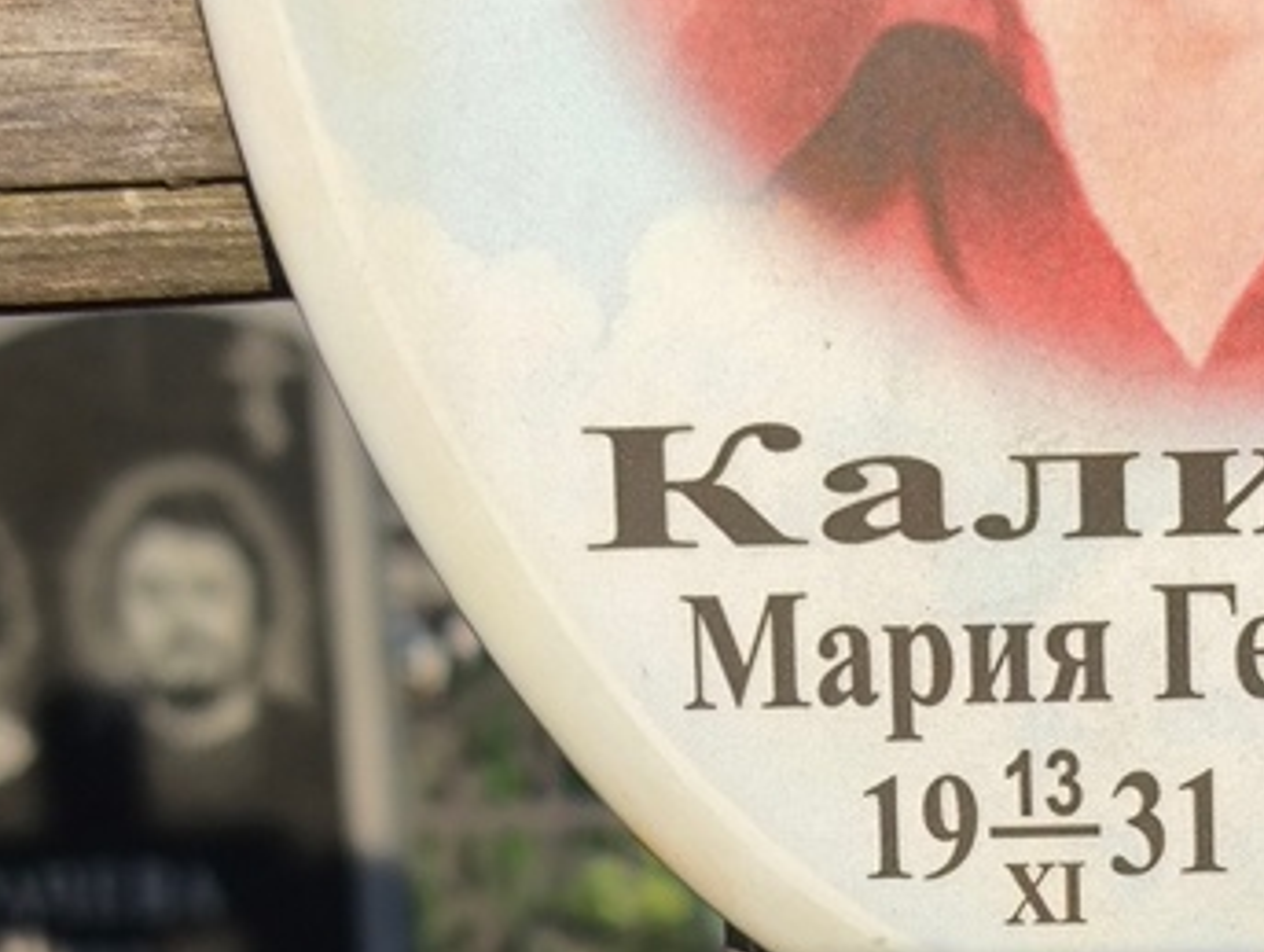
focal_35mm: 116
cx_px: 954
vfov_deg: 12.8
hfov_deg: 16.9
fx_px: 4242
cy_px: 746
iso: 50
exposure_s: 1/1351
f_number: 1.7
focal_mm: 4.71
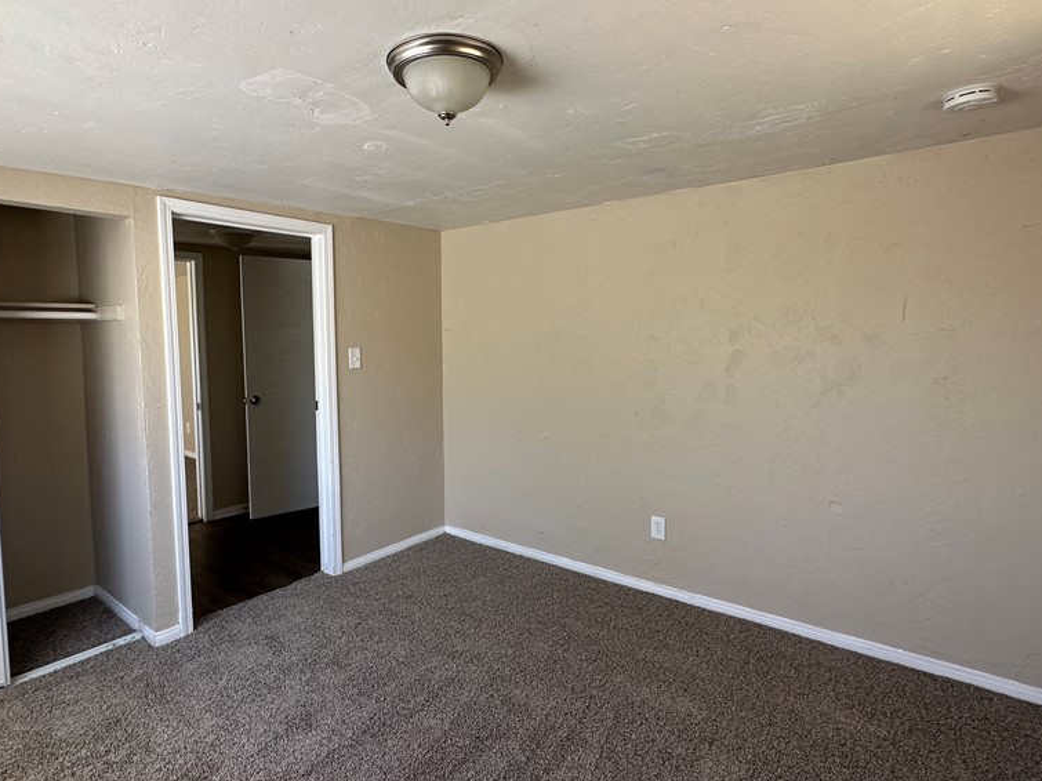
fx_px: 572
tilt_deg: -4.0
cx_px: 489
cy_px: 375
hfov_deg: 84.6
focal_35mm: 19
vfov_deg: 68.6
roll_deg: +1.4
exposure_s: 1/99
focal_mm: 2.22
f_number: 2.2
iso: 64
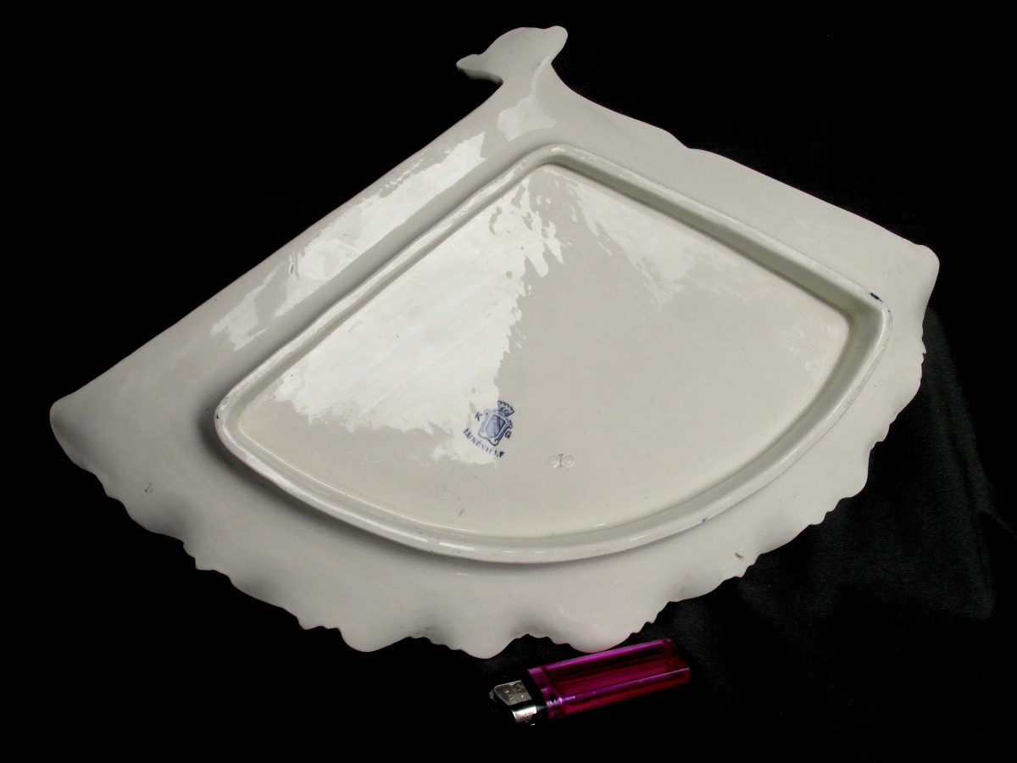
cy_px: 382
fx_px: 1205
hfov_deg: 45.8
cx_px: 508
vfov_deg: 35.1
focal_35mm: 41
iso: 80
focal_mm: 6.8
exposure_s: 1/60
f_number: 5.8
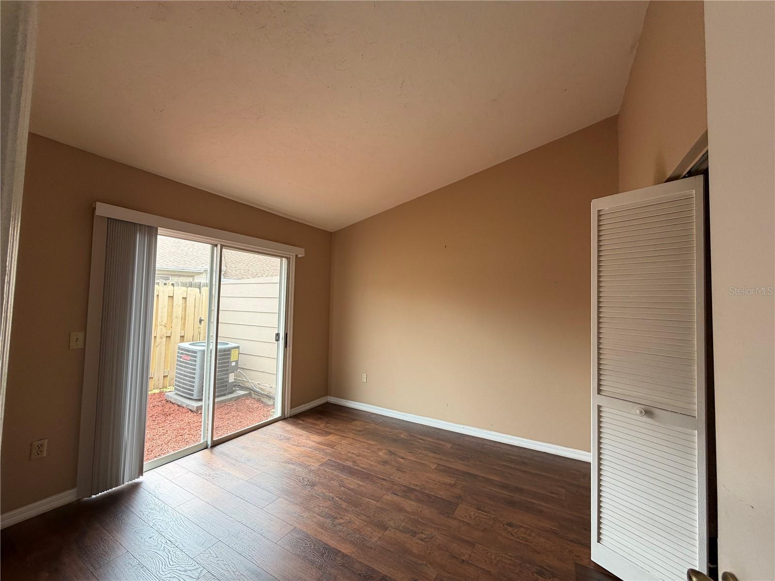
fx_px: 313
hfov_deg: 102.1
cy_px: 290
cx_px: 388
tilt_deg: +2.4
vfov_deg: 85.7
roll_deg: -1.4
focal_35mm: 14
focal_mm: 2.22
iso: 64
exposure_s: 1/121
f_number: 2.2
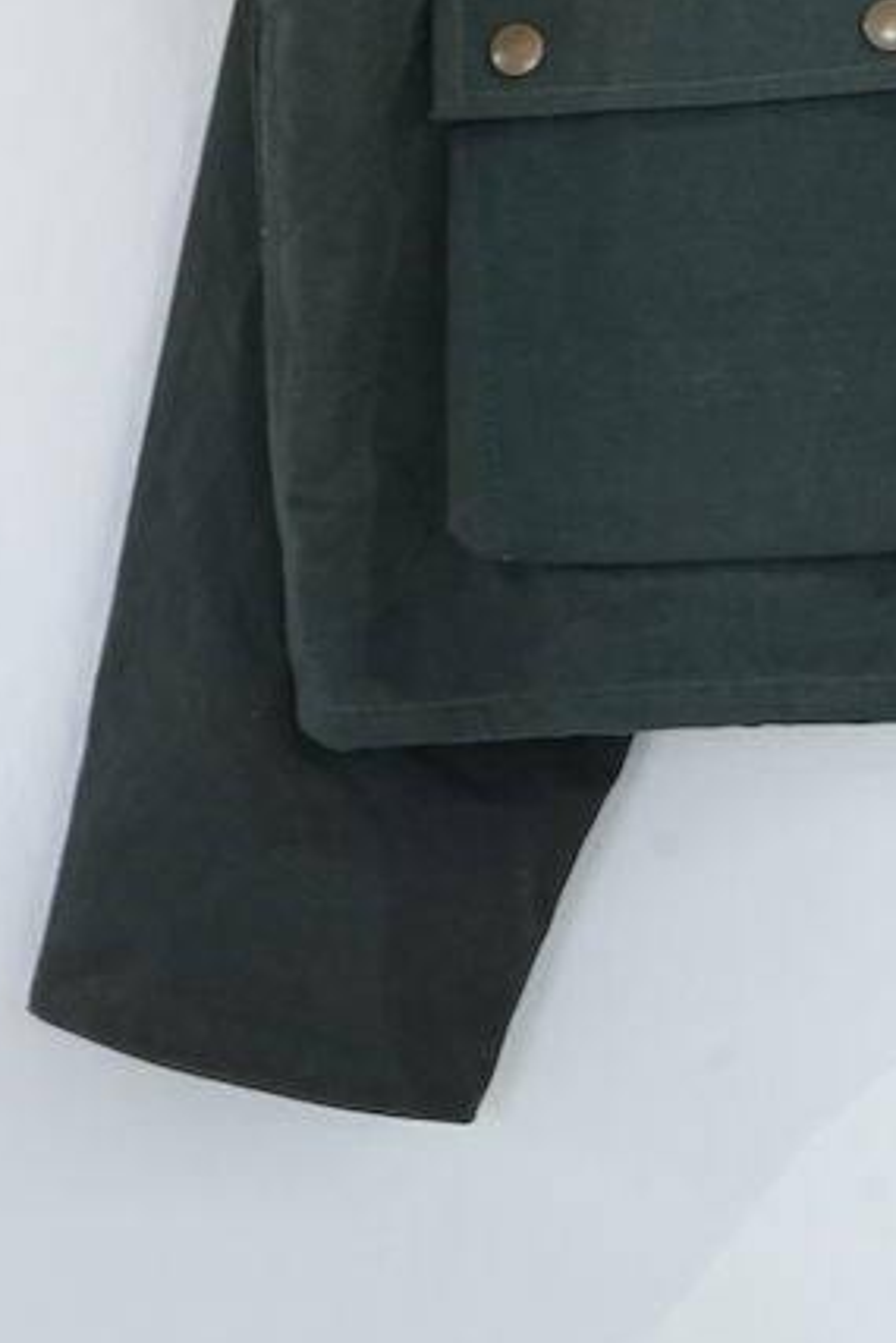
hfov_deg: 8.7
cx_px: 1141
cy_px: -560
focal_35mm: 156
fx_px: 5819
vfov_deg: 12.6
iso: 1600
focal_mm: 52
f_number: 13
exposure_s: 1/20
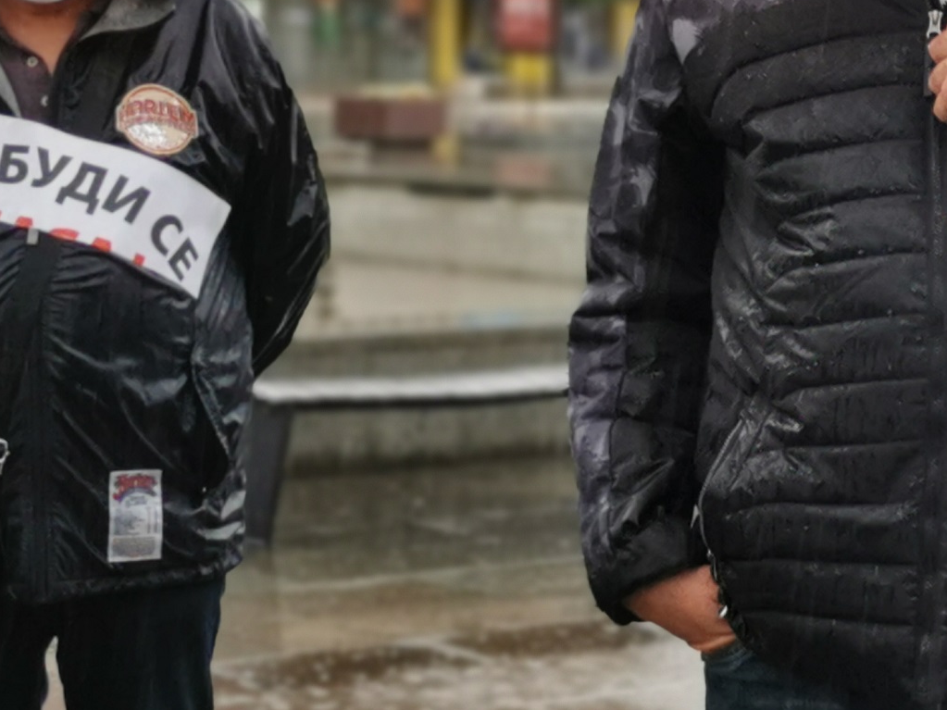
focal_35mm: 132
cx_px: 589
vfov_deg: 11.2
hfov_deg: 14.9
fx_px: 3611
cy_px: 80
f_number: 1.8
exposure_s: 1/100
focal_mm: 5.58
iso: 80
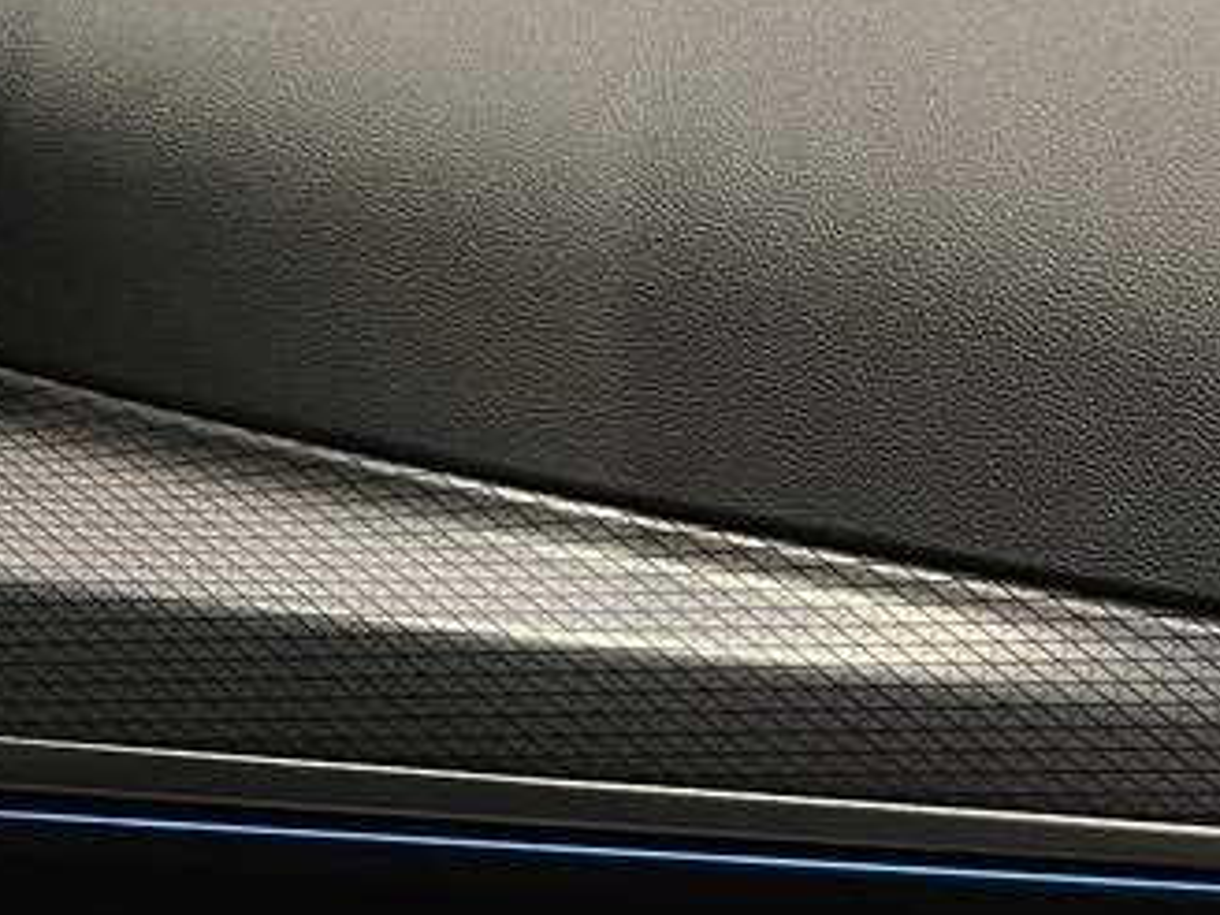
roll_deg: +8.0
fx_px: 4018
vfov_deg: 12.5
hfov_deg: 16.5
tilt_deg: -36.6
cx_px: -264
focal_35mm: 114
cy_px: 1246
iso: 250
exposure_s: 1/60
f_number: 1.6
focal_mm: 4.2
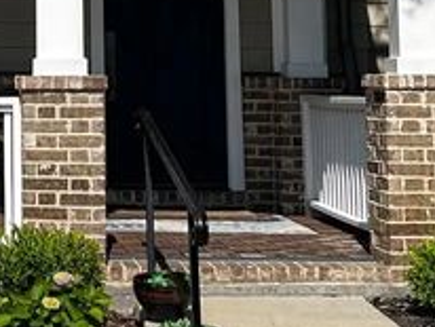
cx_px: -131
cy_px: -133
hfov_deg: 14.6
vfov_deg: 11.1
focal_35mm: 129
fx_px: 1623
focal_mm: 5.1
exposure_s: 1/4854
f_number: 1.6
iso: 50
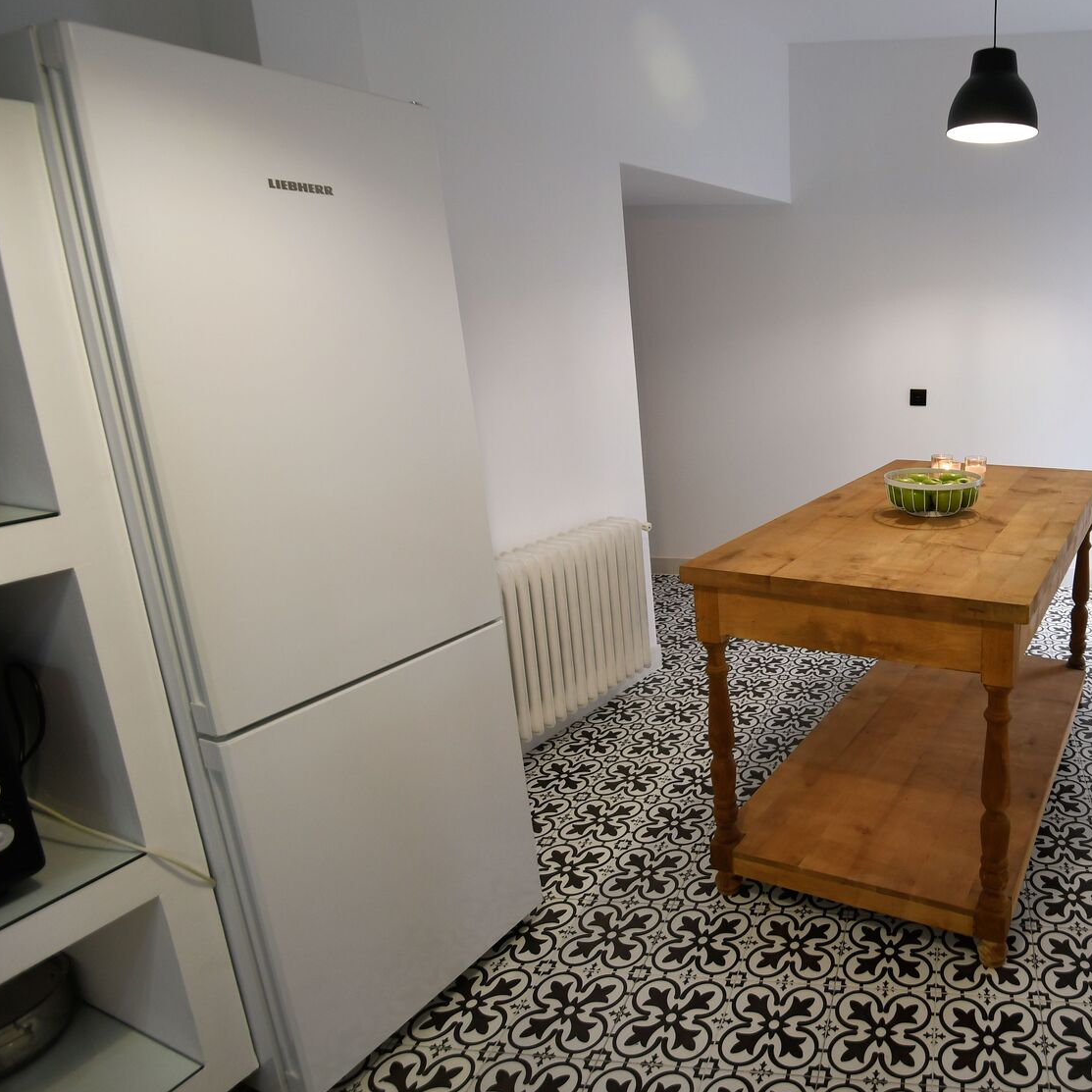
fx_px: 785
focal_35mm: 22
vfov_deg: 69.6
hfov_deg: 62.6
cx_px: 900
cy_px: 512
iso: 250
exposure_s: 1/30
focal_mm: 10
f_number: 4.5
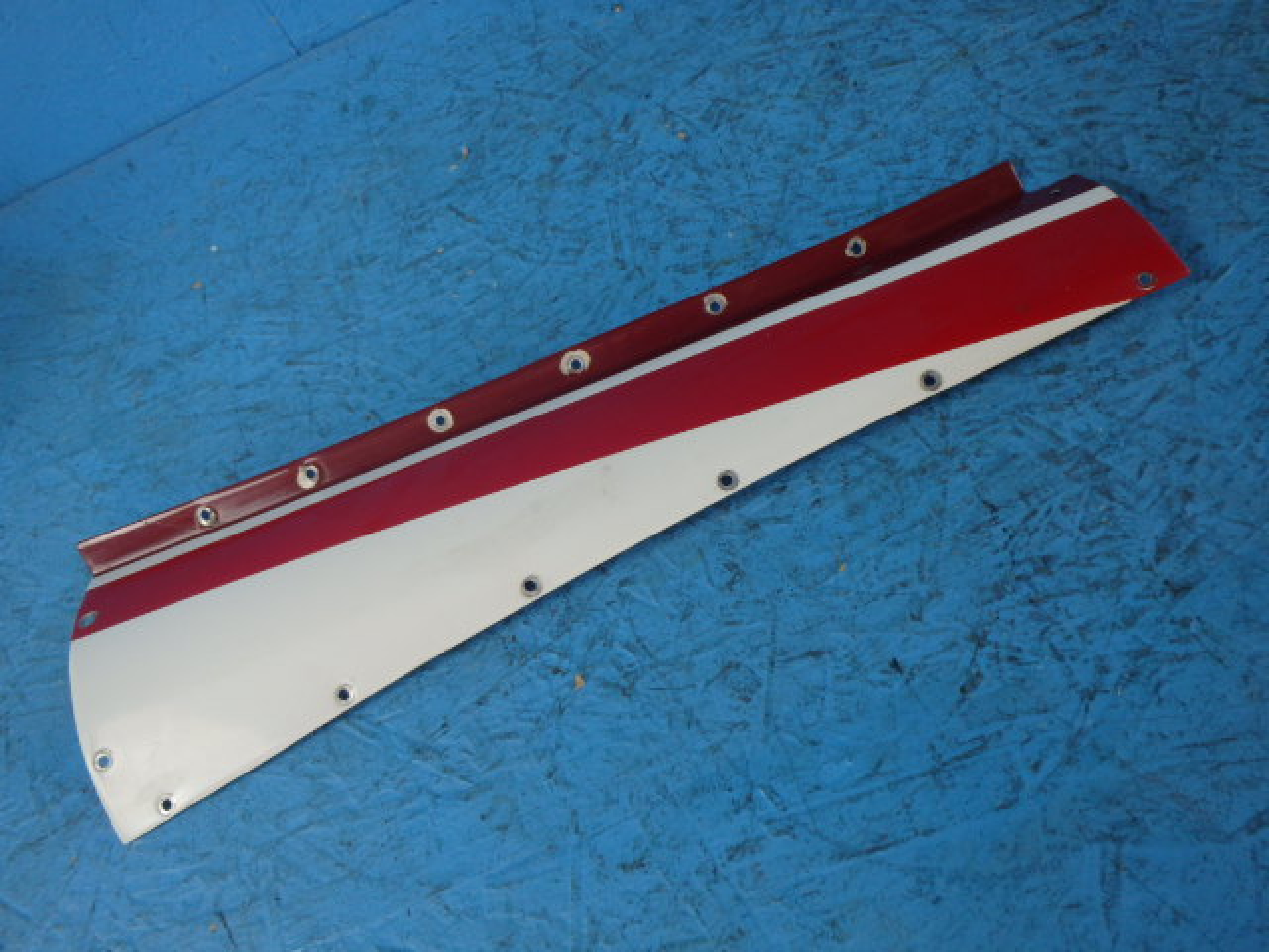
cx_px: 634
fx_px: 1026
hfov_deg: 63.4
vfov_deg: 49.7
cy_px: 476
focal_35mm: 28
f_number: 3.9
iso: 160
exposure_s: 1/60
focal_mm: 5
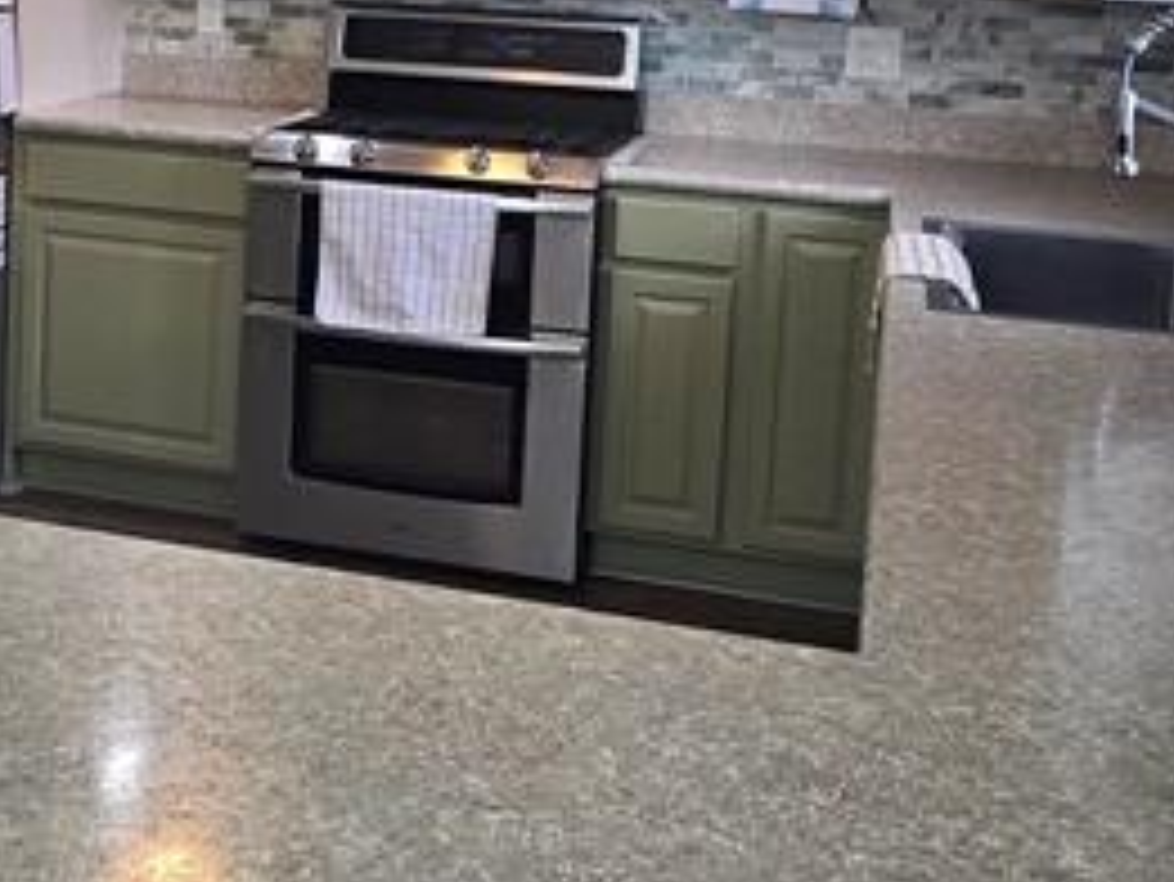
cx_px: 274
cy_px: 99
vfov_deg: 27.6
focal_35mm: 51
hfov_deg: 36.5
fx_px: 1730
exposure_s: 1/60
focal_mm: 2.2
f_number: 2.2
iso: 160
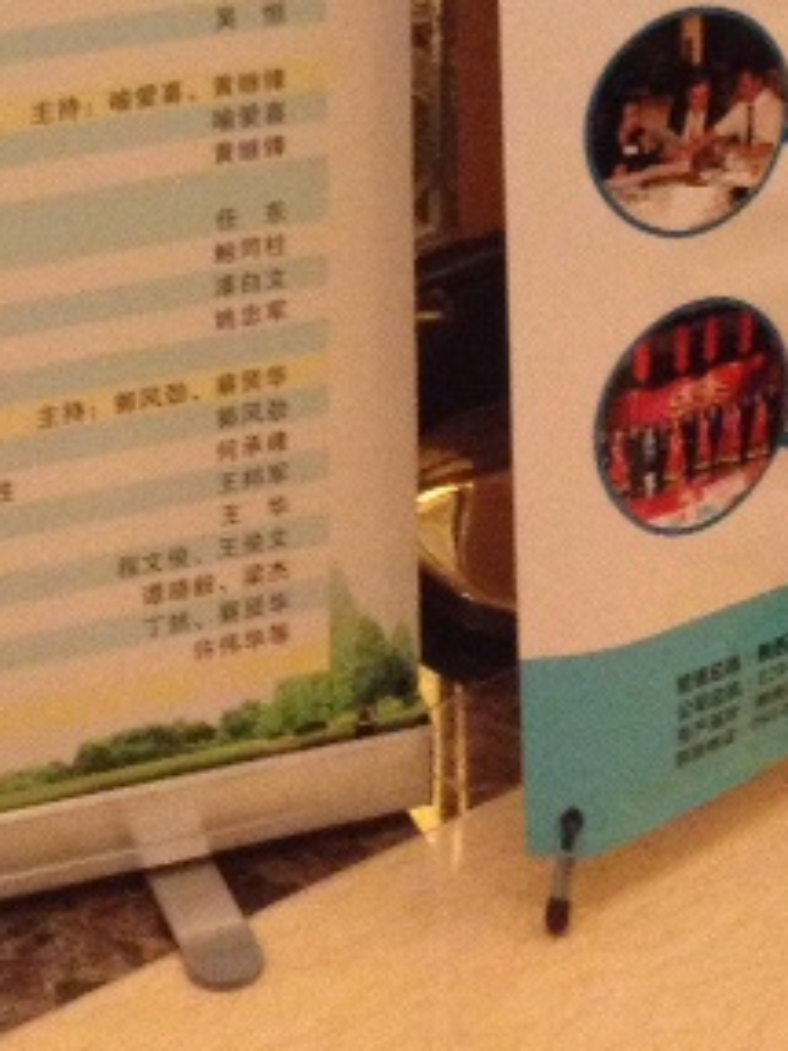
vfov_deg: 14.2
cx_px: 392
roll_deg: -0.8
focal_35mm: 125
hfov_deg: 11.8
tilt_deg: -9.0
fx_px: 3797
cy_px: -773
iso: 320
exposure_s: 1/20
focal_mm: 4.28
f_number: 2.4
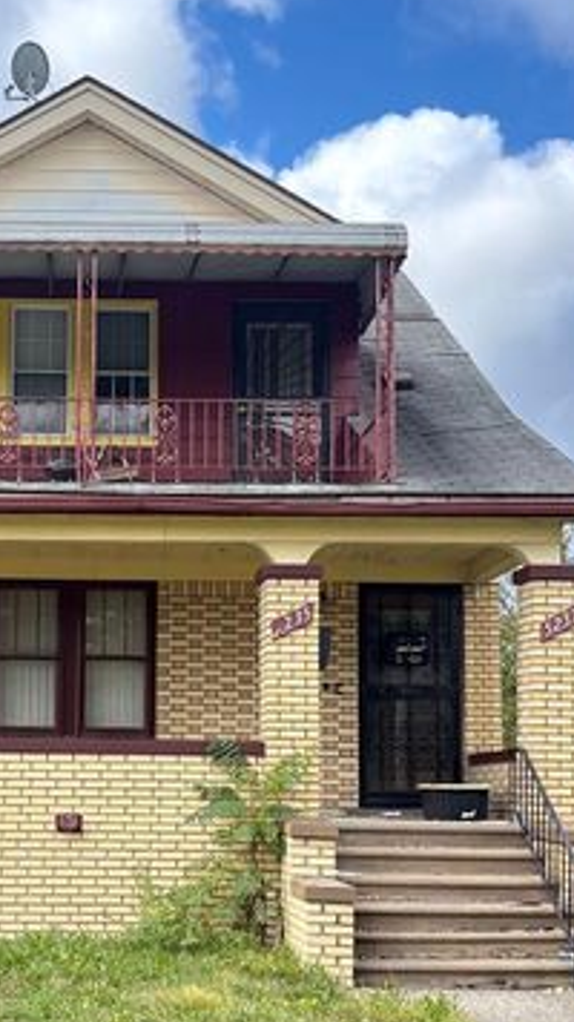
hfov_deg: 22.2
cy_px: 682
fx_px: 1435
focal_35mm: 53
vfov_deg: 38.7
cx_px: 92
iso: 64
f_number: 1.6
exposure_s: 1/739
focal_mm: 5.96
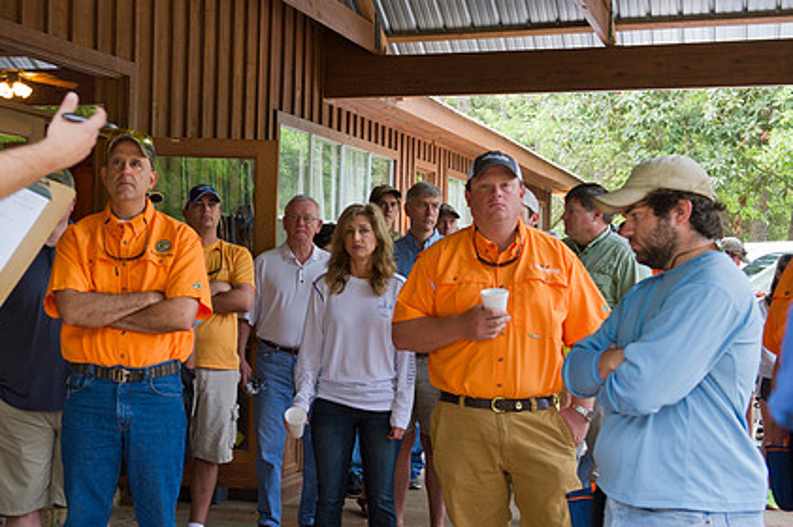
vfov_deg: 21.9
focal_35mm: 62
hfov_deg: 32.1
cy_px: 252
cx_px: 254
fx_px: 1365
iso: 800
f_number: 5
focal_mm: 45
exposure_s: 1/100
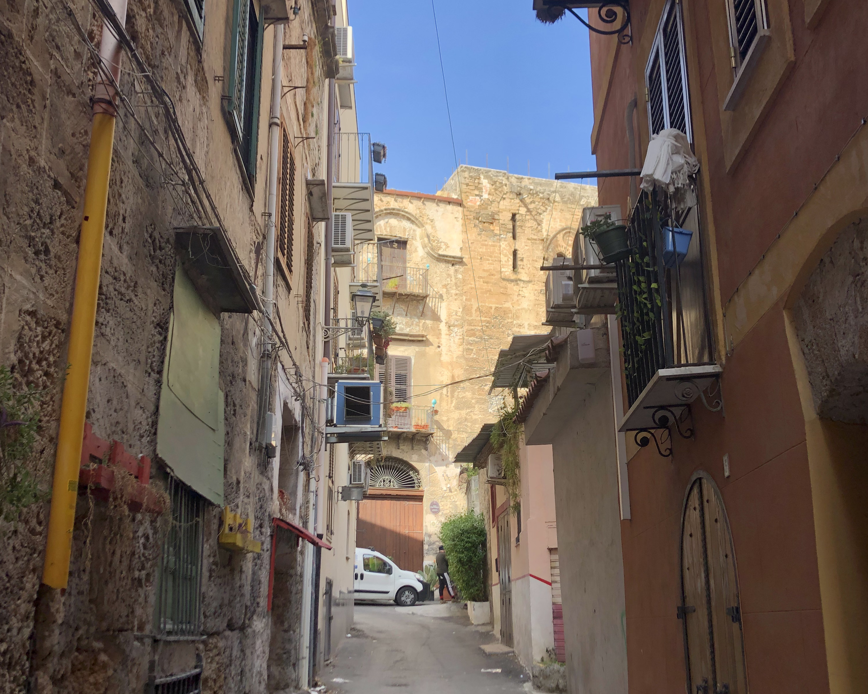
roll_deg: +1.3
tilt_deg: +14.4
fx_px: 951
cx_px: 435
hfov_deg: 49.1
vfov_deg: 40.1
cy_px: 363
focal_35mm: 37
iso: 20
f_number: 1.8
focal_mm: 4
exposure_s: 1/454
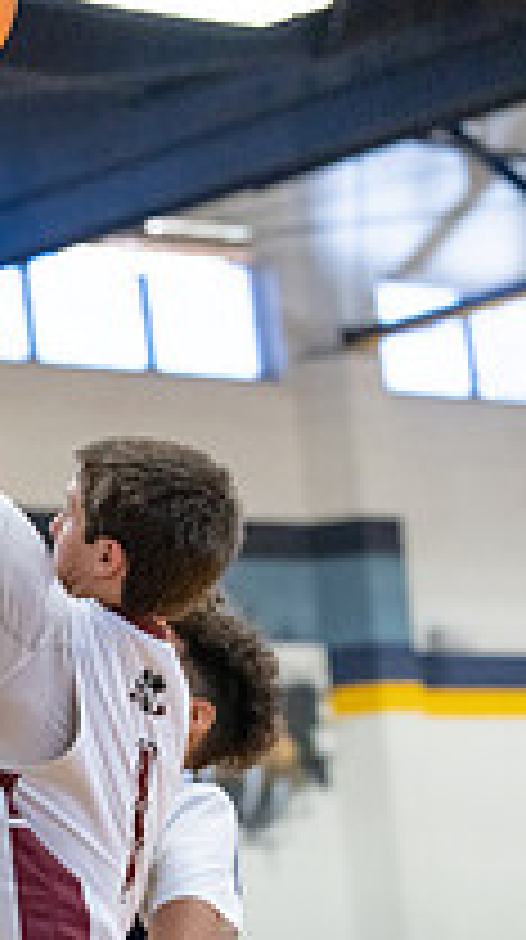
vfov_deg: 13.5
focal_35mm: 158
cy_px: 801
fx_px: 3932
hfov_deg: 7.6
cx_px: 99
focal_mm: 70
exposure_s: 1/1000
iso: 4000
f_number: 2.8
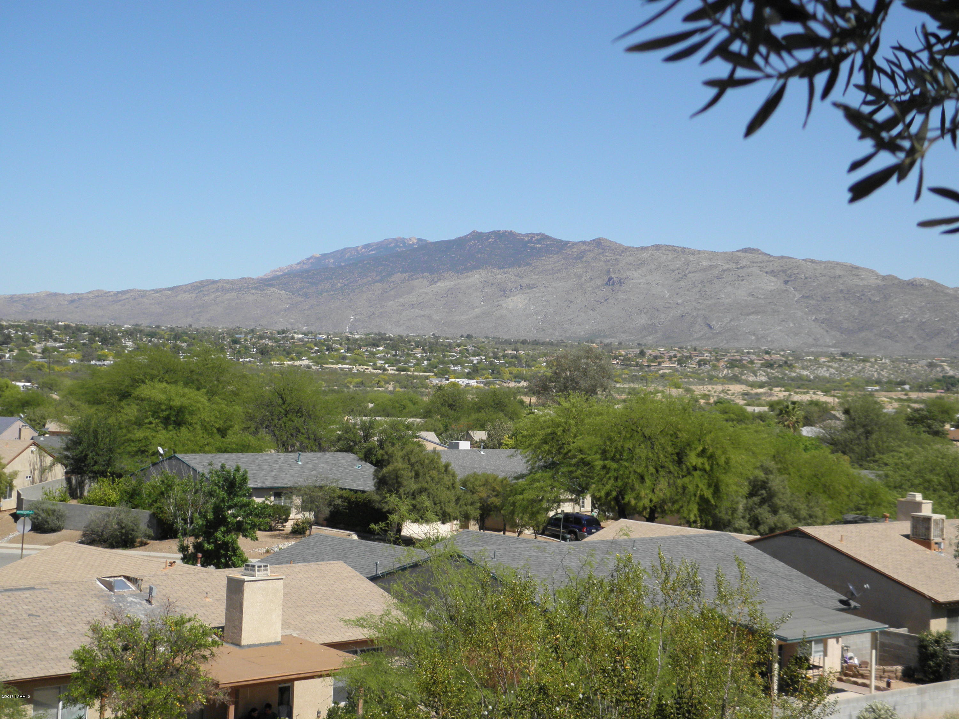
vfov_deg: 24.8
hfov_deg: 32.7
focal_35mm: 59
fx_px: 1635
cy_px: 360
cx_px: 480
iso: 125
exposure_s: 1/250
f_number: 8.2
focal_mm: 10.6
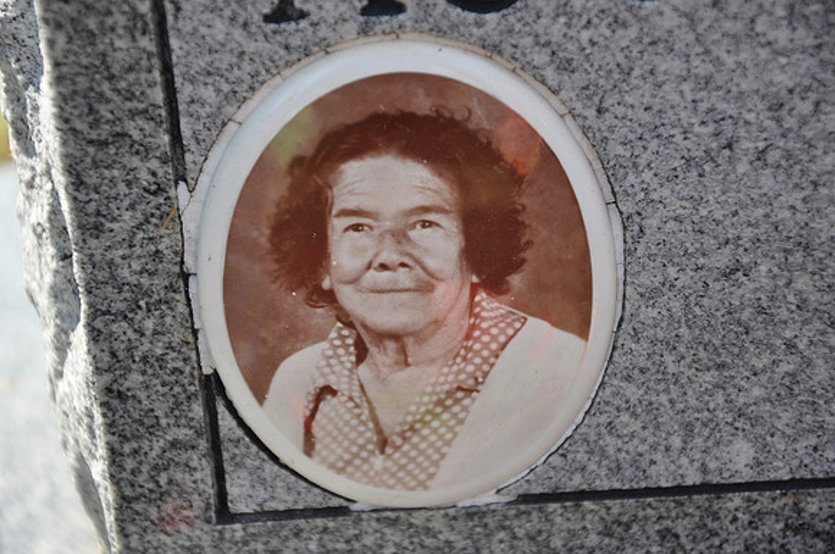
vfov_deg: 9.9
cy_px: 277
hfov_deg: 14.9
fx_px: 3196
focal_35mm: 138
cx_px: 418
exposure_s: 1/160
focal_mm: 92
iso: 200
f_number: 6.3
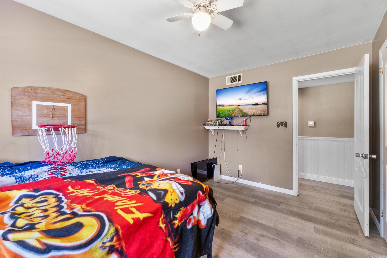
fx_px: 161
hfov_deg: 100.4
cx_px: 194
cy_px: 129
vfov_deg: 77.3
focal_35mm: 15
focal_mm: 10
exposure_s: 1/8
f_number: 9
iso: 200
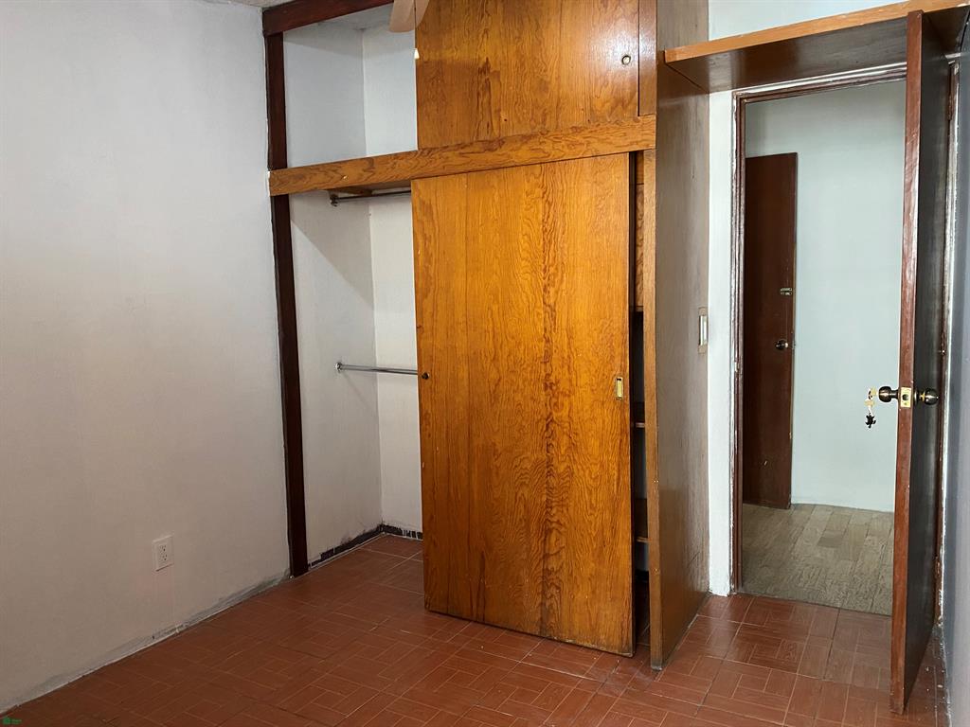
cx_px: 485
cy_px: 364
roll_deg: +1.3
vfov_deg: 53.1
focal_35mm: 26
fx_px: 729
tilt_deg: -5.7
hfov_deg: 67.3
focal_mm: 4.25
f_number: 1.8
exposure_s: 1/60
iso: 500
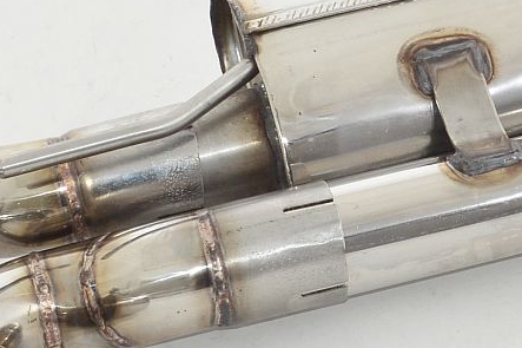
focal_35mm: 208
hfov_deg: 9.8
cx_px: 511
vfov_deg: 6.6
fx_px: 3015
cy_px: -52
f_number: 10
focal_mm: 32
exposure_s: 1/200
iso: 200
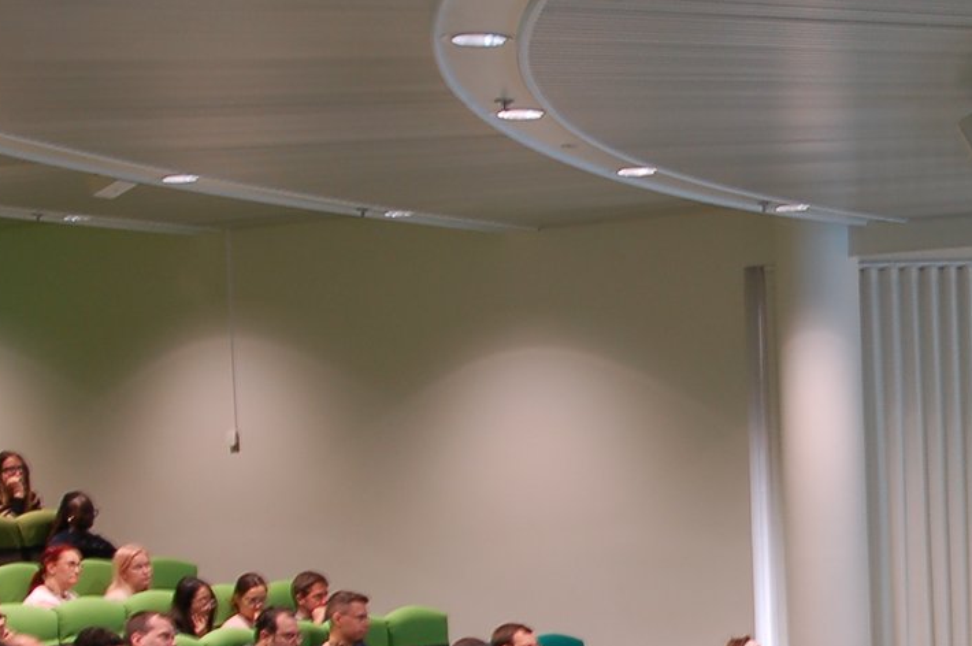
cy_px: 558
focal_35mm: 93
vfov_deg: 14.6
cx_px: 1151
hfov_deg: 20.6
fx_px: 2509
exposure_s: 1/6
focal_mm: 22
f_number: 5.6
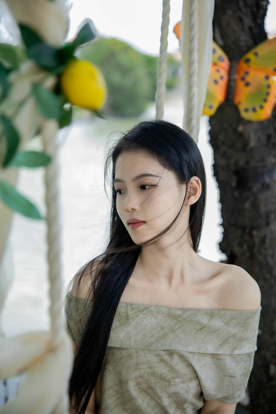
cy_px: 207
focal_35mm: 57
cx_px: 138
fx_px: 655
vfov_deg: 35.1
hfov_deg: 23.8
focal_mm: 57
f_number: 2.8
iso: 100
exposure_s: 1/160
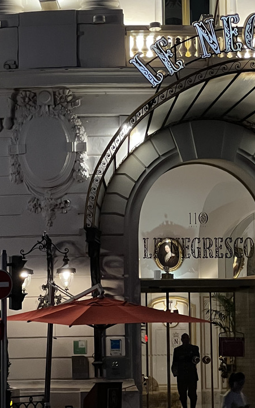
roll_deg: +0.9
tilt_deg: +8.3
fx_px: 2013
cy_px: 52
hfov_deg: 7.2
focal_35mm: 181
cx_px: 139
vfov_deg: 11.5
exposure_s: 1/50
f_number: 2.8
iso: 200
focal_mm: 9
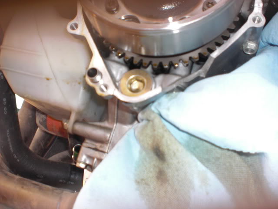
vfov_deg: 37.7
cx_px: 139
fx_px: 305
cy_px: 104
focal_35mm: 38
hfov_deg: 49.0
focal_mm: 6.3
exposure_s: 1/50
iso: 200
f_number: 3.1
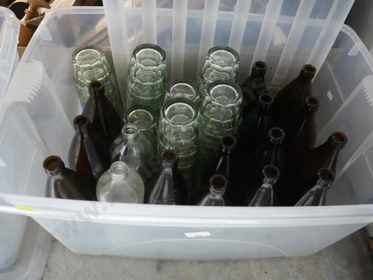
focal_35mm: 30
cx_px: 186
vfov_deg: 46.8
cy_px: 140
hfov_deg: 60.0
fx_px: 323
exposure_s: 1/20
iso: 3200
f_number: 3.6
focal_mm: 15
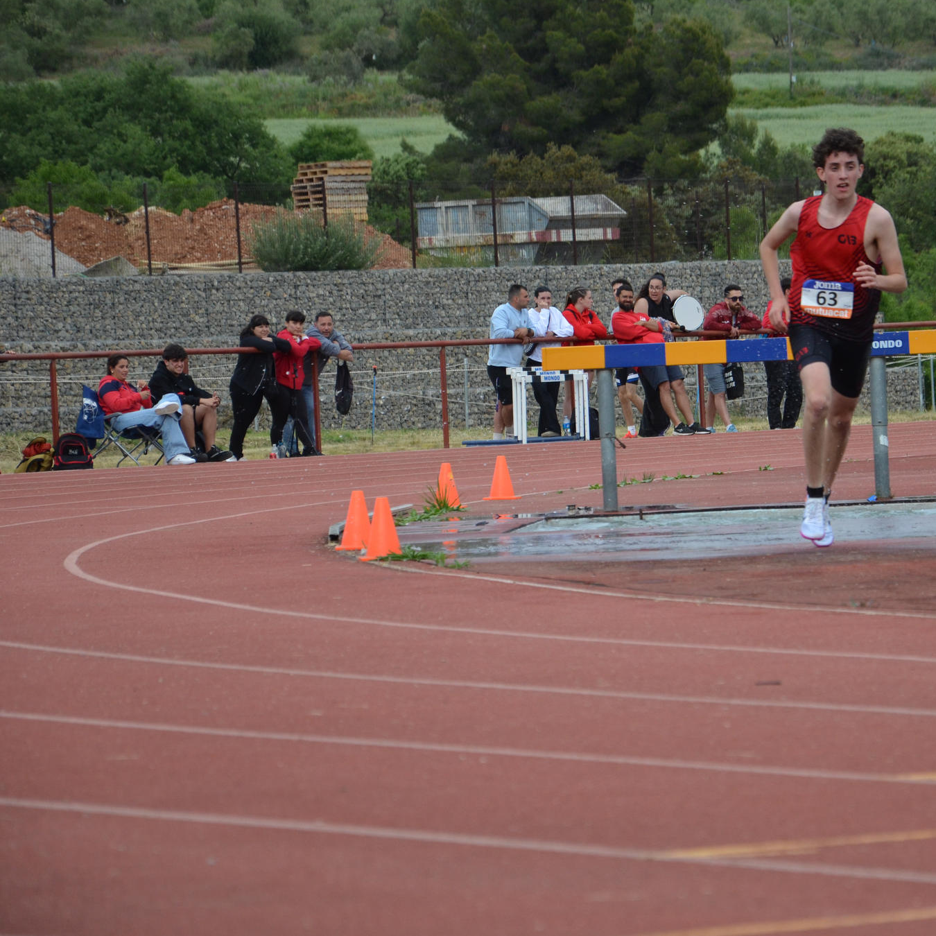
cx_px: 649
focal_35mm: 203
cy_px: 467
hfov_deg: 8.6
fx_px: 6199
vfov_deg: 8.6
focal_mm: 105
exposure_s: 1/1000
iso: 560
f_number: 5.6
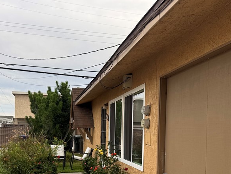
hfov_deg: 44.8
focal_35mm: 42
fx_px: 280
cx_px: 118
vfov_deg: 33.5
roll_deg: -0.8
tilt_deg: -2.7
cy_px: 136
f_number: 1.78
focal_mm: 6.76
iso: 80
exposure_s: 1/693
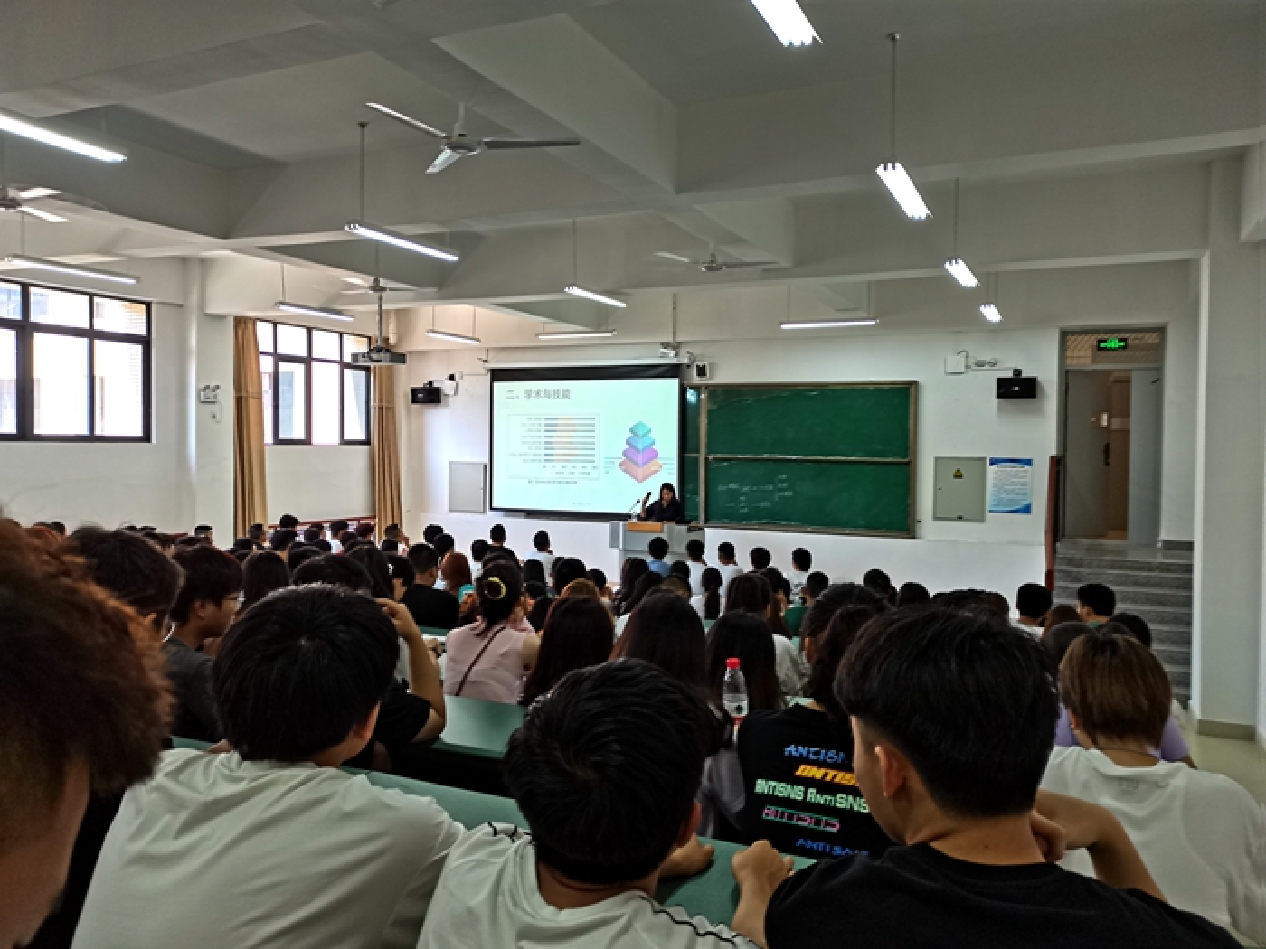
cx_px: 633
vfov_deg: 53.1
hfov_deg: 67.3
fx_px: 951
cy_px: 474
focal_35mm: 26
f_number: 1.8
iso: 80
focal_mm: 5.58
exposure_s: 1/100
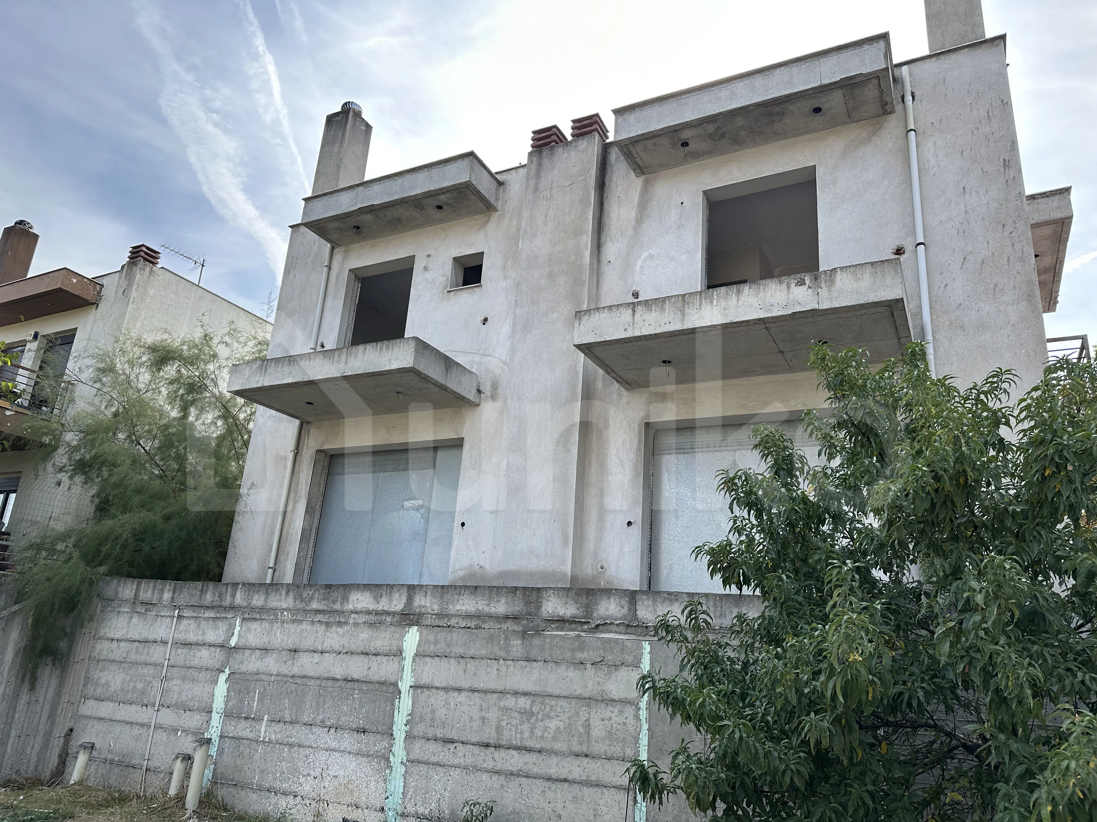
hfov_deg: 71.6
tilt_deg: +17.0
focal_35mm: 24
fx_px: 761
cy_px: 411
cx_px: 548
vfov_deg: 56.8
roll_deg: -3.6
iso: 80
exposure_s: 1/1495
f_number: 1.78
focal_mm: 6.86
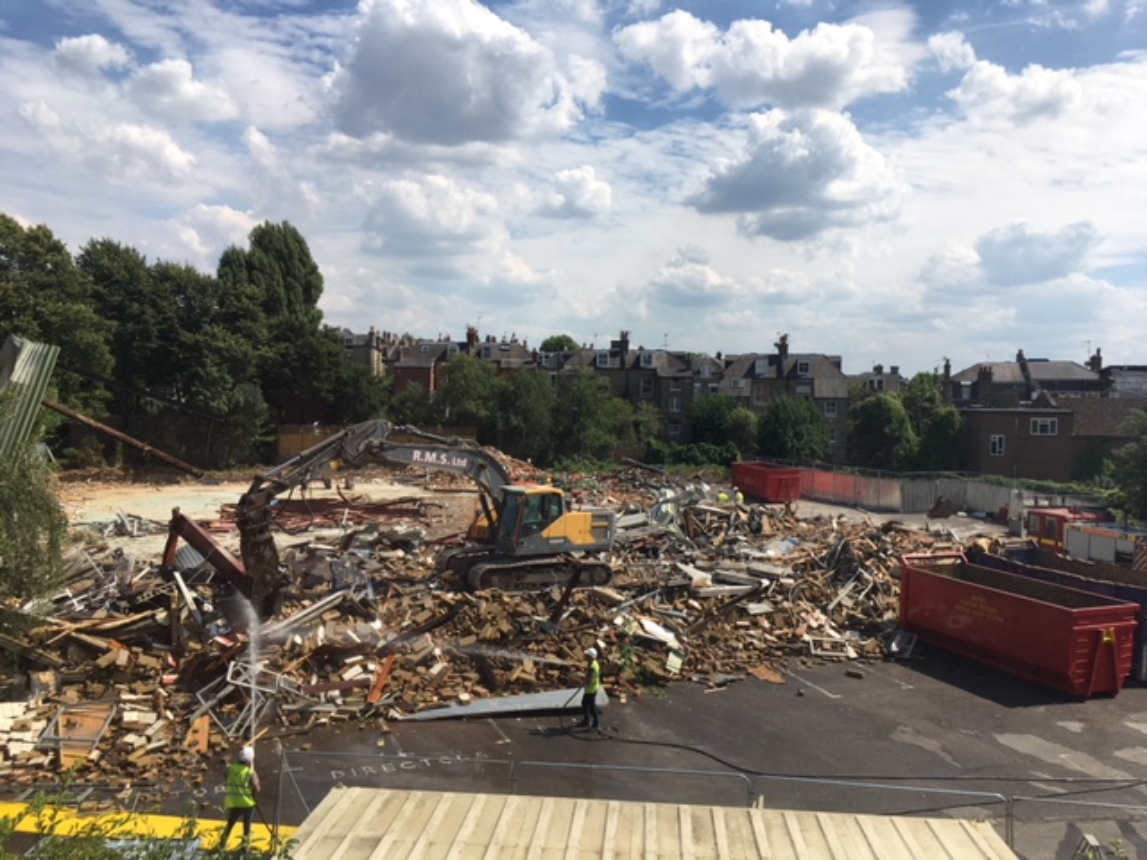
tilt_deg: -2.3
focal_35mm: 29
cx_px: 574
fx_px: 961
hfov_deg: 61.7
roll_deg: -0.3
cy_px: 430
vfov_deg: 48.2
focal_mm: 4.15
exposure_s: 1/1637
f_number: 2.2
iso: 25
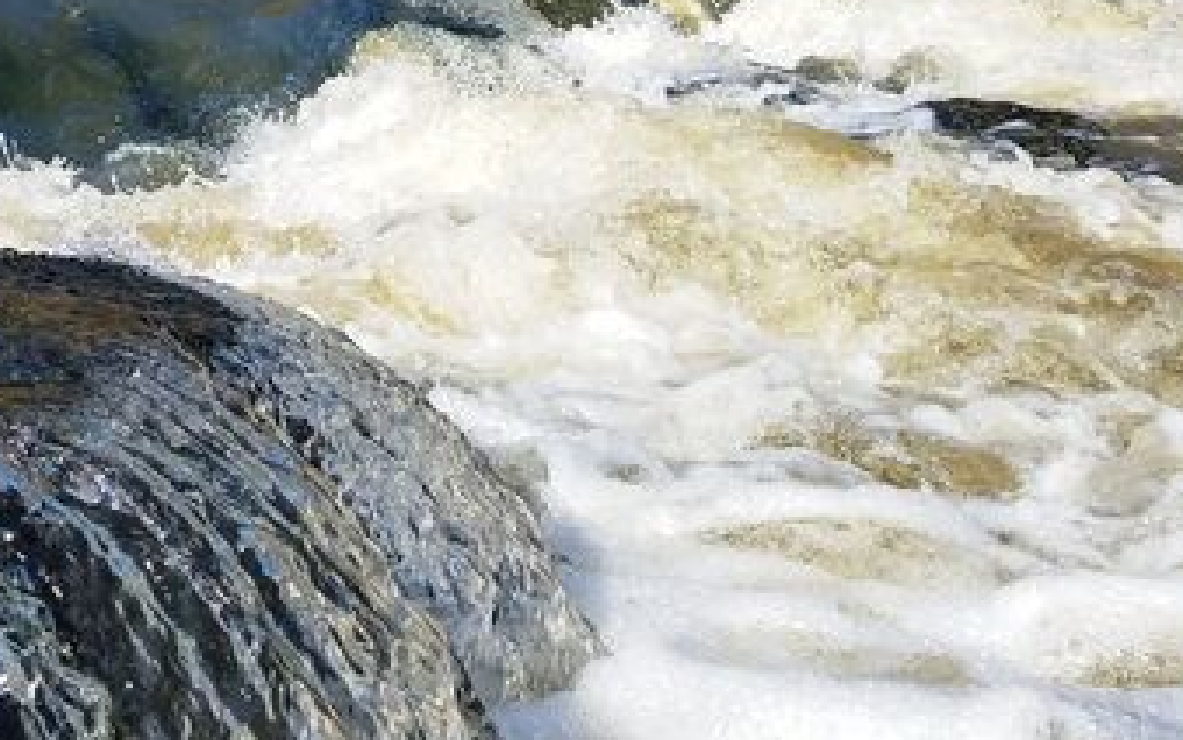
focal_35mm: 65
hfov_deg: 29.5
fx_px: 2096
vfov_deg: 18.6
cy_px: -220
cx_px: 3
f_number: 1.7
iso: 50
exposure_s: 1/2160
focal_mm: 4.2
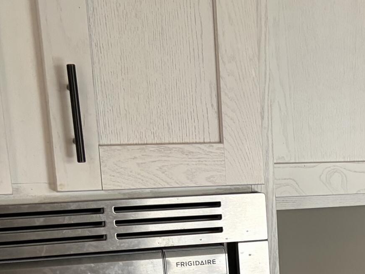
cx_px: 415
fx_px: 949
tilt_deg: -13.7
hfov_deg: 20.6
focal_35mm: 90
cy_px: 379
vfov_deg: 15.4
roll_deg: +0.3
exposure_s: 1/60
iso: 160
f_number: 1.6
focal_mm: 5.96
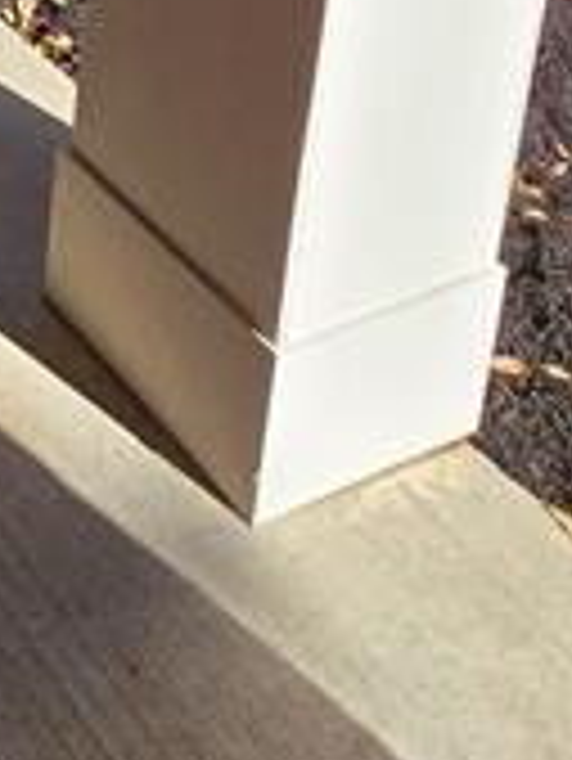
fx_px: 1298
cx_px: -360
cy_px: -504
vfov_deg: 23.0
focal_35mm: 59
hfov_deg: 20.2
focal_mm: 2.2
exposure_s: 1/2000
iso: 80
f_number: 2.2
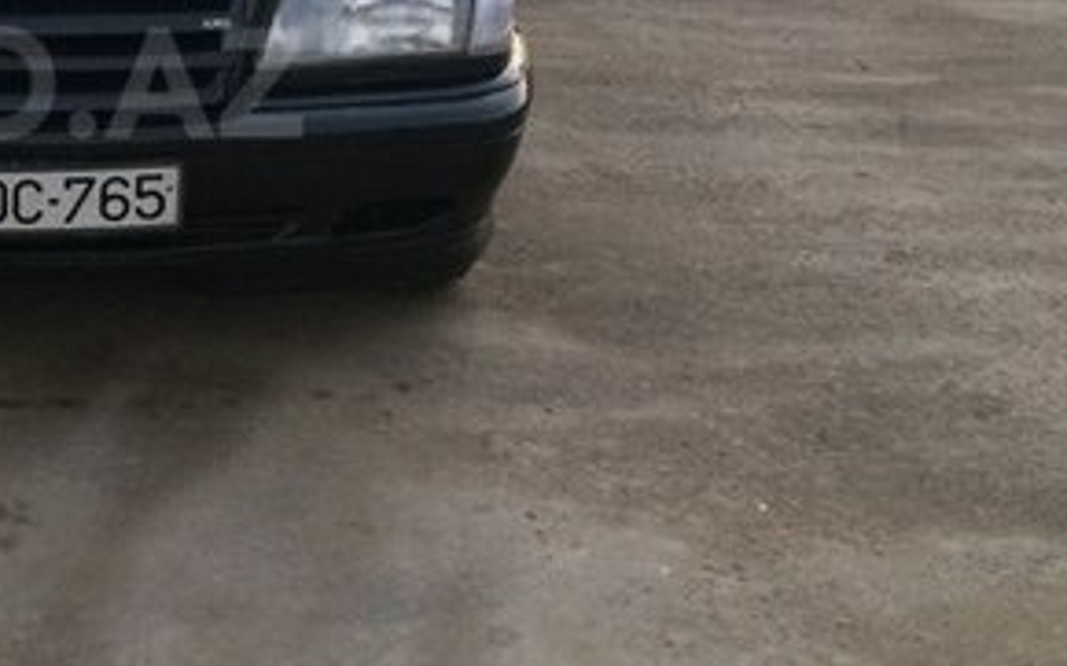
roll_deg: +0.9
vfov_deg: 18.3
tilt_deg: -16.3
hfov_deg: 27.2
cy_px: 83
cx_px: -74
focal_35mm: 70
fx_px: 2035
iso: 160
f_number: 2.2
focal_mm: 4.15
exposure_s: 1/33
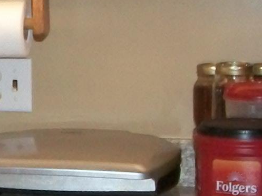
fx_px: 1264
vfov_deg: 8.9
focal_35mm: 167
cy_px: 119
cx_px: -209
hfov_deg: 11.0
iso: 160
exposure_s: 1/60
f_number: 2.9
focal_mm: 5.7
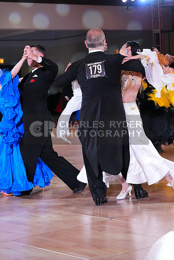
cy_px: 130
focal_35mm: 90
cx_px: 87
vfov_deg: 22.6
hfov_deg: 15.2
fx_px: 652
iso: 8000
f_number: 5.6
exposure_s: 1/400
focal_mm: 90
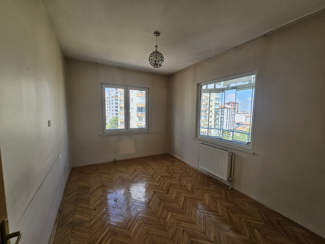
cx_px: 162
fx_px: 122
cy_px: 122
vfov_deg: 89.9
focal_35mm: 13
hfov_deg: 106.2
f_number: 2.2
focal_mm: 2.2
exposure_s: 1/183
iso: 50
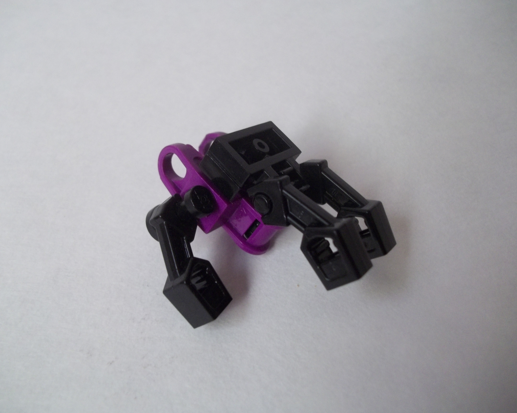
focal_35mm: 34
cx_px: 245
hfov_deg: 52.8
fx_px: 520
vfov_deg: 43.4
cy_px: 208
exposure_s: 1/20
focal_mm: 5.7
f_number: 2.9
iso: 160
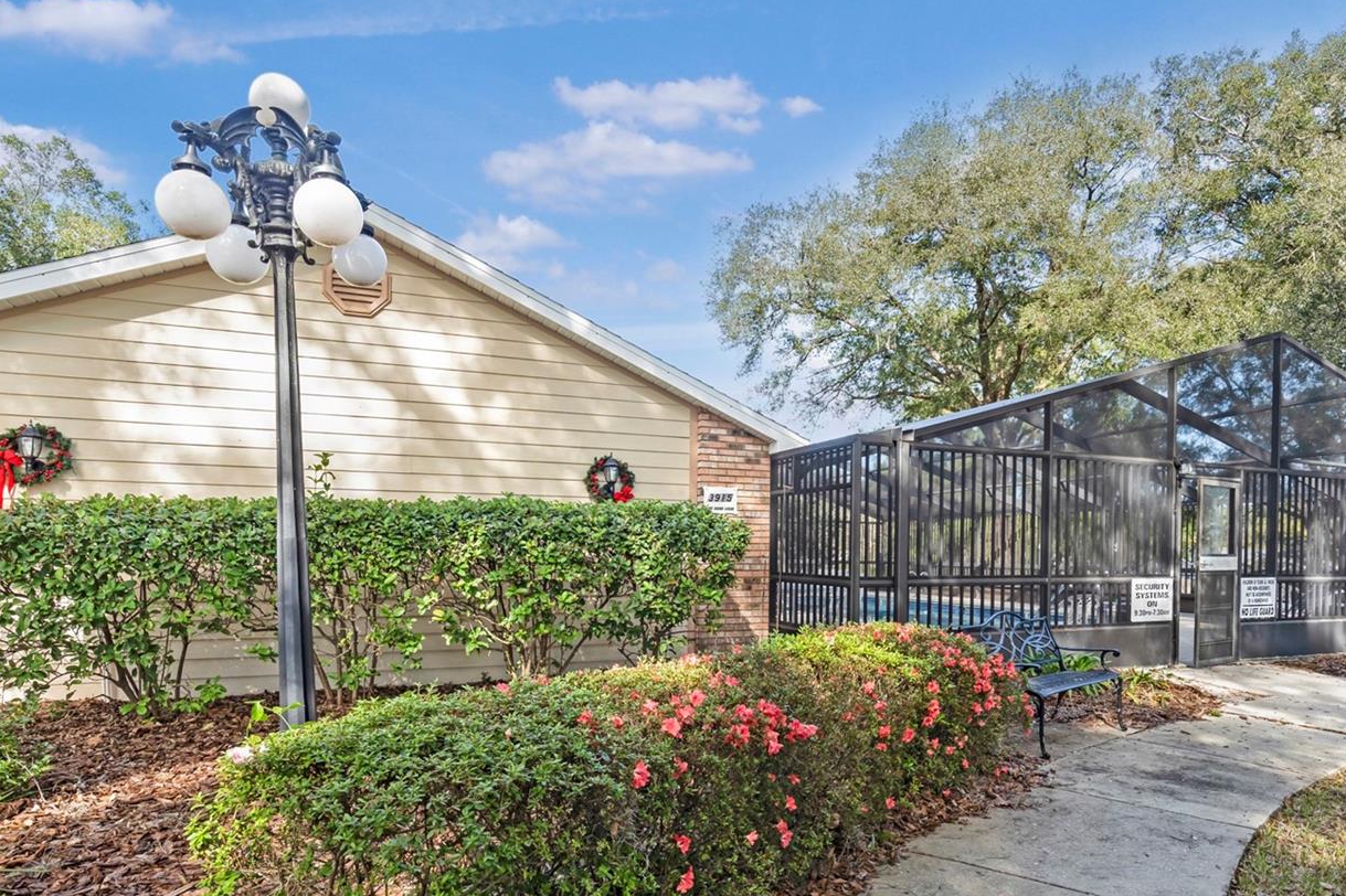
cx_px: 714
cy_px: 567
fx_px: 785
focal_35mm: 21
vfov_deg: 58.6
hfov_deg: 81.1
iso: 400
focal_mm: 16
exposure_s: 1/50
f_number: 8
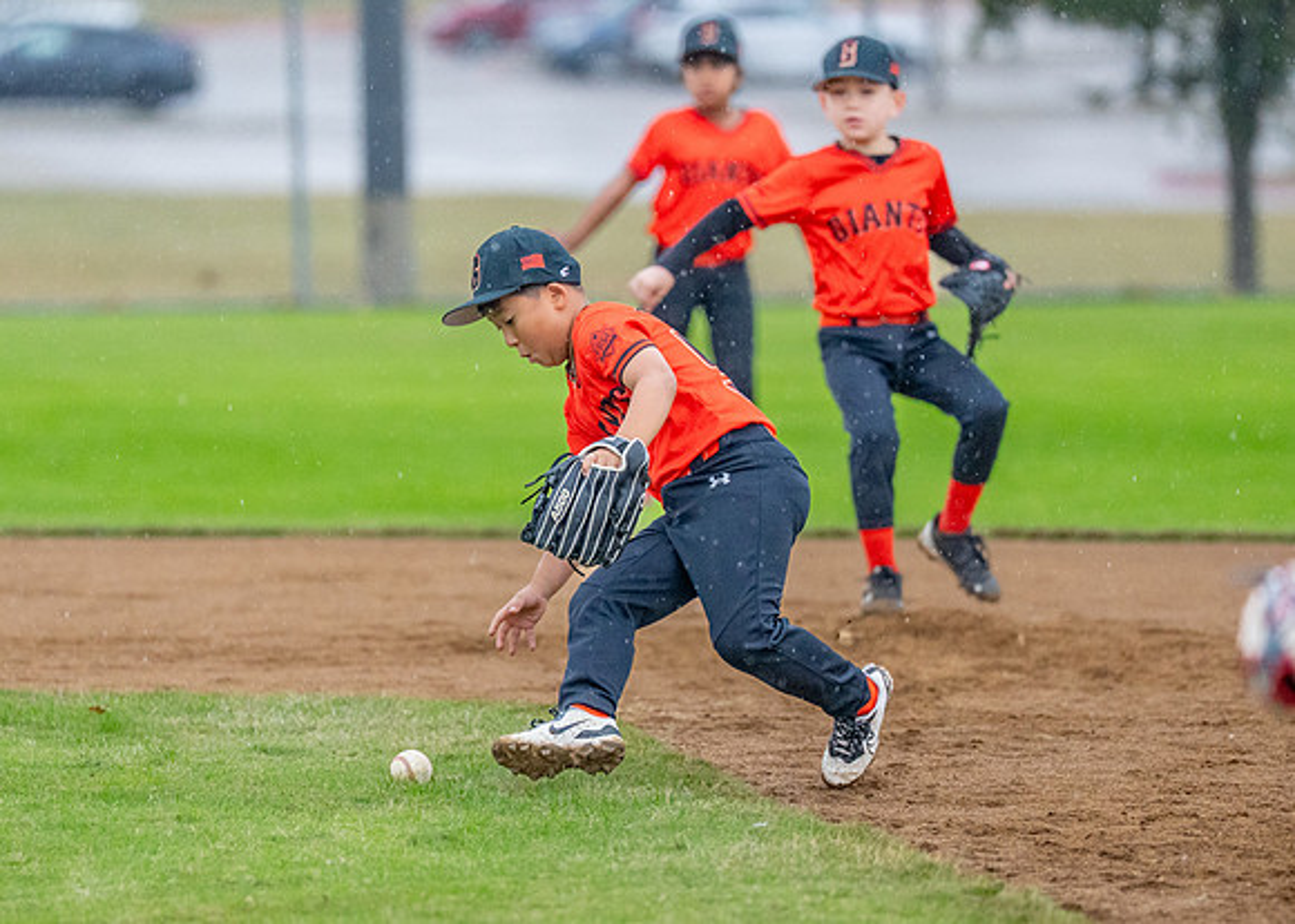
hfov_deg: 5.4
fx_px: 13635
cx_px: 676
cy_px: 489
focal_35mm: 371
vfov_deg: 3.9
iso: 2000
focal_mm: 200
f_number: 2.8
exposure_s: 1/1000
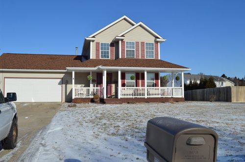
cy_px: 81
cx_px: 122
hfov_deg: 57.3
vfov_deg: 39.9
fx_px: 224
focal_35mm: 33
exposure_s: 1/2000
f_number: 7.1
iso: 280
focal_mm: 22
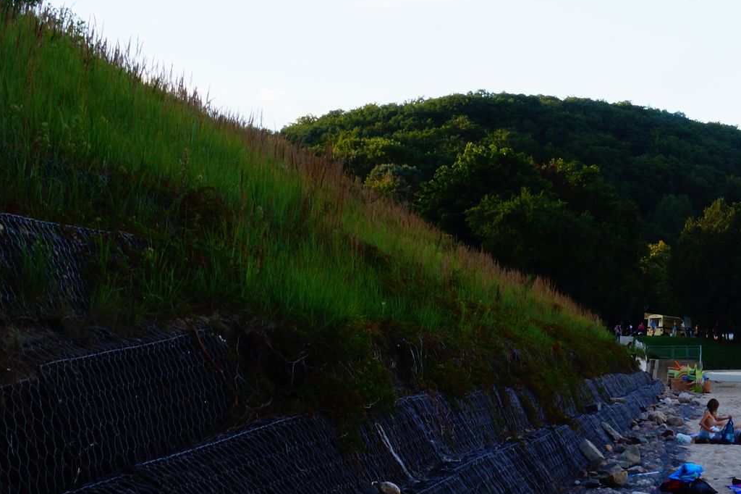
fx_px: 1687
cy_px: 159
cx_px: 708
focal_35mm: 82
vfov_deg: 16.6
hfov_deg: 23.9
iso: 100
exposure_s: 1/6
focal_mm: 28
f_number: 22
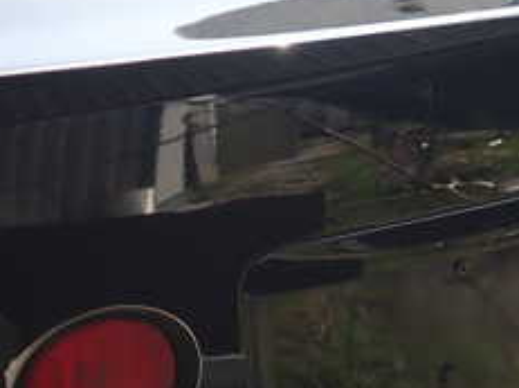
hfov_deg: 25.0
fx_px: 1169
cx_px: 240
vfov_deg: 18.9
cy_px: 202
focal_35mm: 78
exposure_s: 1/320
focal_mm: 5.4
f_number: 2.3
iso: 100
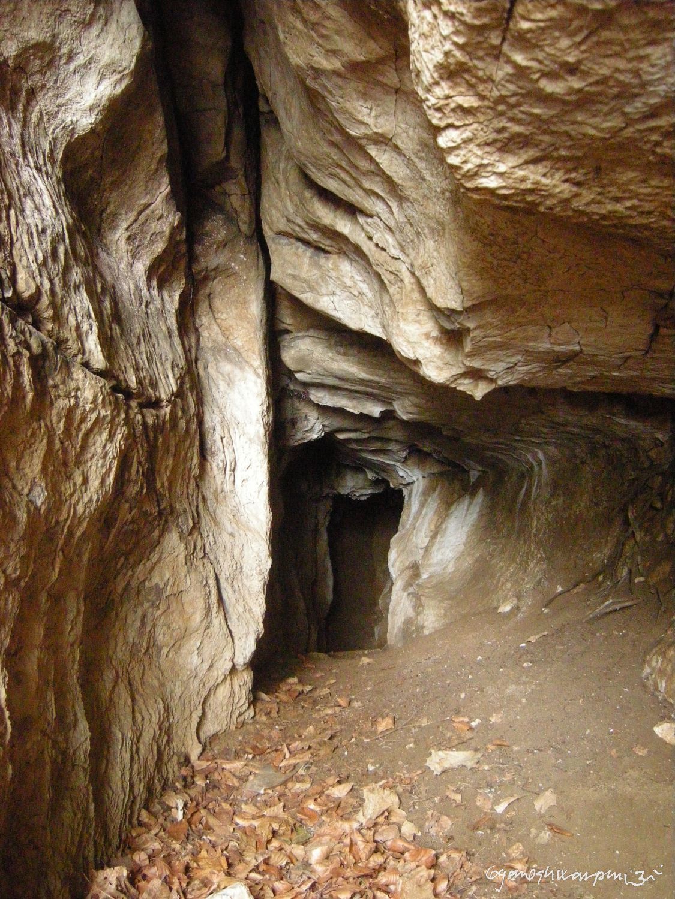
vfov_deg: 63.4
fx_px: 728
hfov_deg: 49.7
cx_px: 338
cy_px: 450
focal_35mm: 28
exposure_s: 1/1.4
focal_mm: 4.7
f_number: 2.8
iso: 800
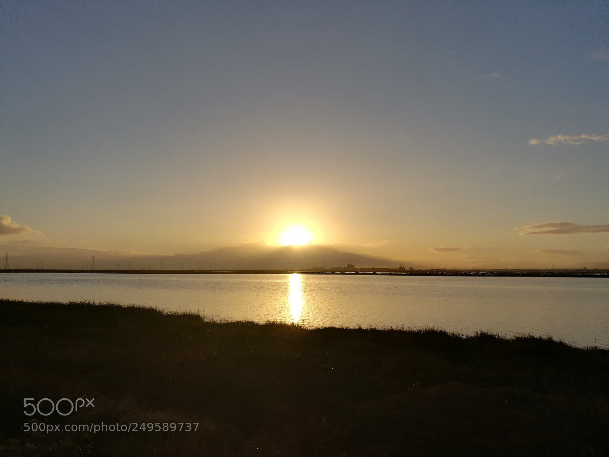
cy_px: 228
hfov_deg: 67.3
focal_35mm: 26
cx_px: 304
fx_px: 457
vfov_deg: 53.1
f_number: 2.2
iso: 50
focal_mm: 3.83
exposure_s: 1/3876
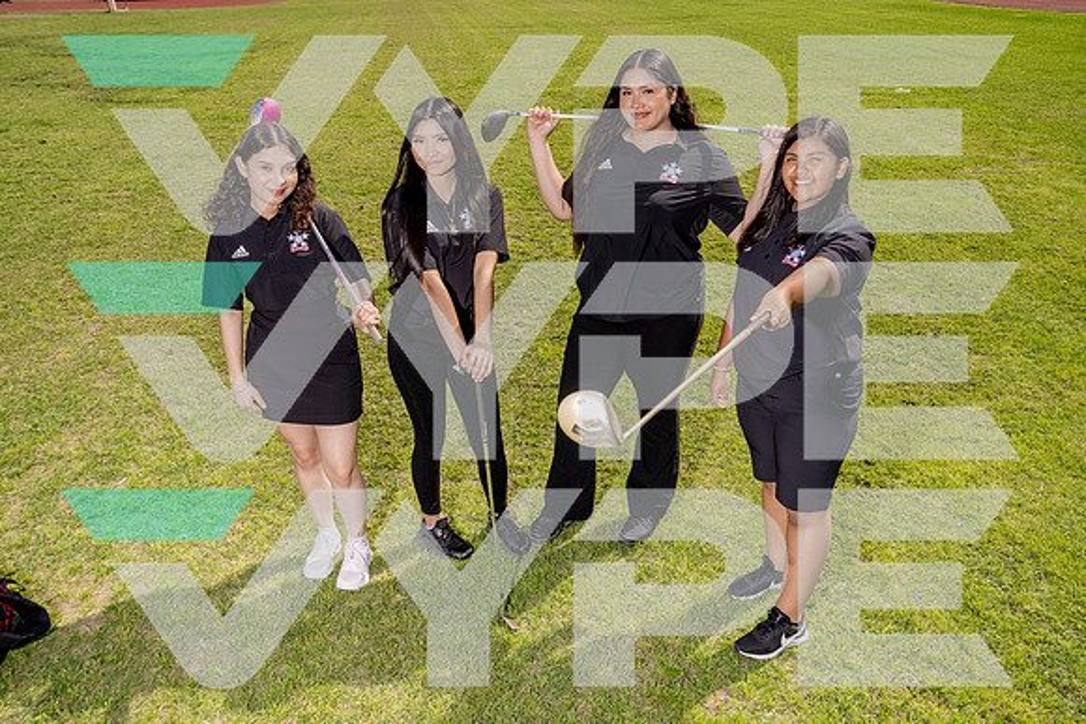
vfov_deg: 42.3
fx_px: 935
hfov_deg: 60.3
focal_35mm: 31
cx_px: 543
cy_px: 362
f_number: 7.1
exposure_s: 1/250
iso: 100
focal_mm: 31
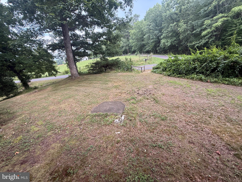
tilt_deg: -20.8
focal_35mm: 14
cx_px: 121
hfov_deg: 102.1
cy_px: 91
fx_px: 98
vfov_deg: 85.7
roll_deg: +8.4
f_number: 2.2
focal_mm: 2.22
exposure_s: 1/171
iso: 50
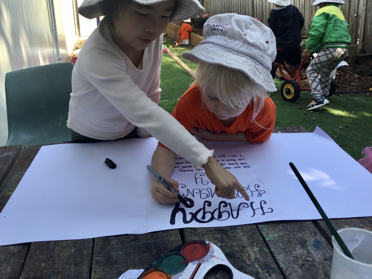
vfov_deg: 45.4
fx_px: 333
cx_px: 186
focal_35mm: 31
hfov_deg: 58.4
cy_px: 140
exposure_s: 1/292
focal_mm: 3.3
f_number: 2.4
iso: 25
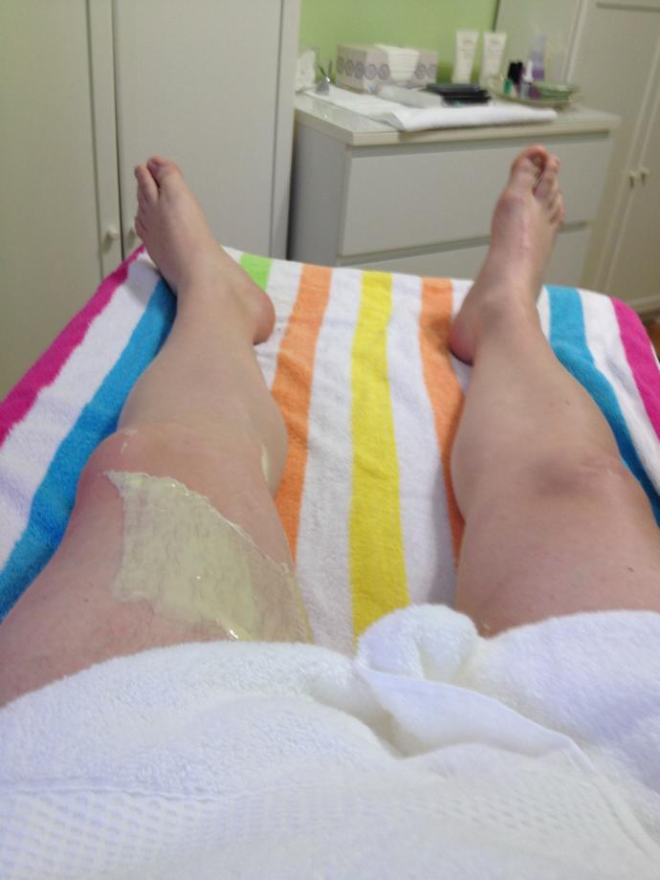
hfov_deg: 40.7
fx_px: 890
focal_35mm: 35
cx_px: 330
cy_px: 440
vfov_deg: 52.6
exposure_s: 1/20
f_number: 2.4
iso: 80
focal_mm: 4.28
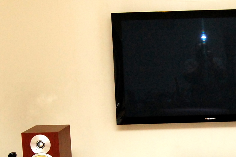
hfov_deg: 21.1
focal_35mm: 95
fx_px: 622
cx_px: 206
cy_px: 163
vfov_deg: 14.1
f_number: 8
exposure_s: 1/125
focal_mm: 26
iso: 1600
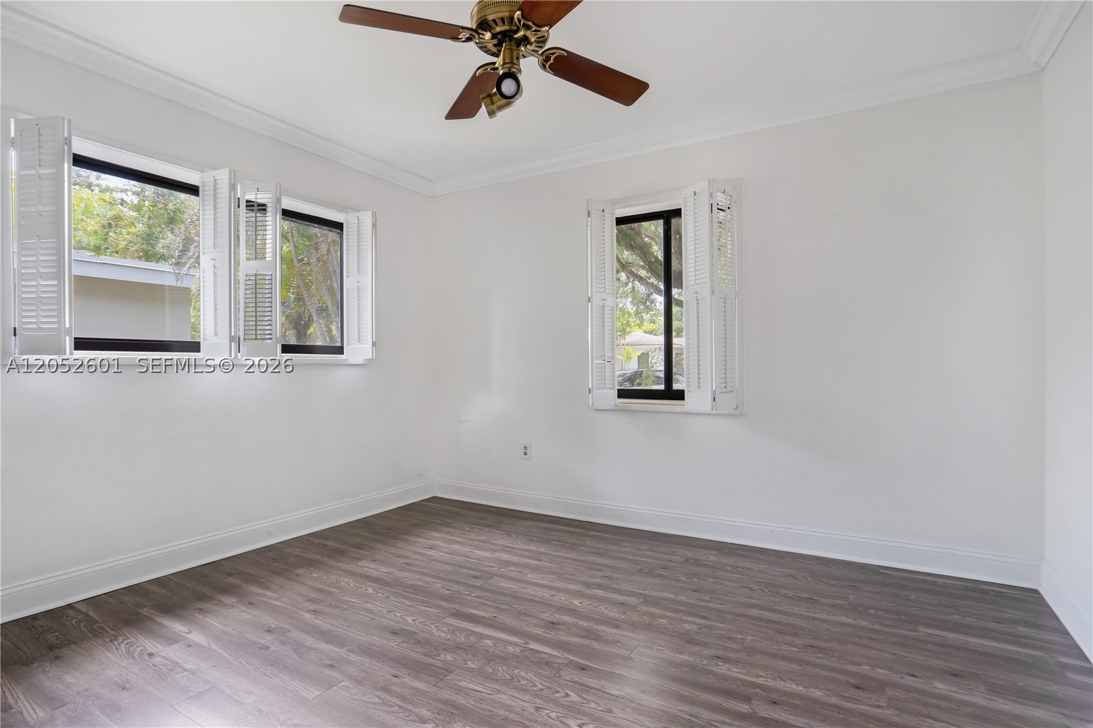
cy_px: 364
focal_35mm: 16
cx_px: 546
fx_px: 486
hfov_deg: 96.8
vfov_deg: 73.7
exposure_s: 1/15
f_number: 8
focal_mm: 16
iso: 400
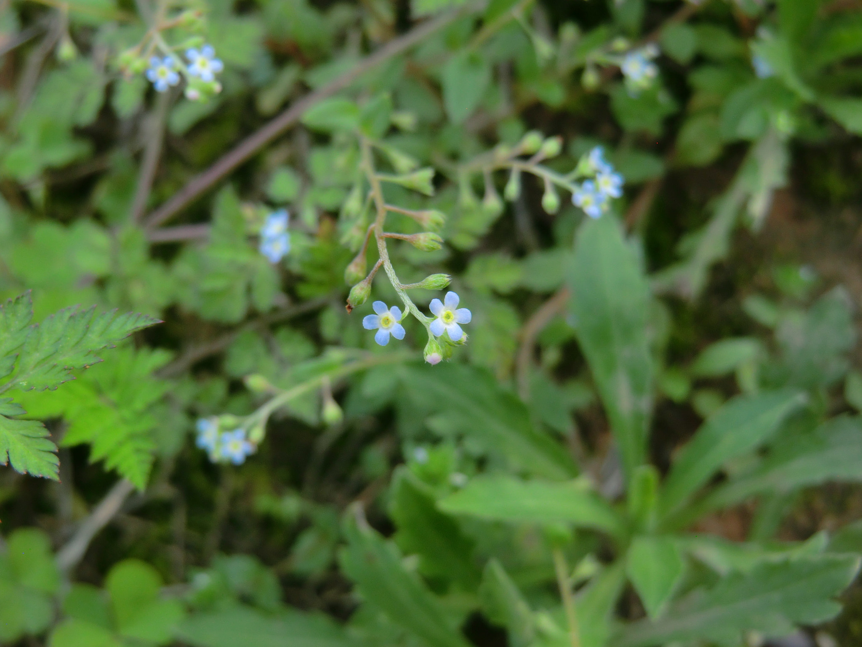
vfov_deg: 36.0
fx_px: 996
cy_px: 324
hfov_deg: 46.8
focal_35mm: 40
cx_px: 431
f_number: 3.8
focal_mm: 7.1
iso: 64
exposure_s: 1/80
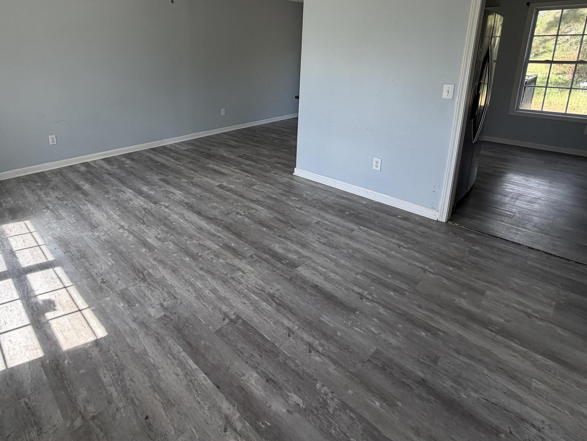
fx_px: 339
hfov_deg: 80.8
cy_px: 129
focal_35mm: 20
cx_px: 237
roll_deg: +0.1
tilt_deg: -13.3
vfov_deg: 63.4
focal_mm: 2.22
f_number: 2.2
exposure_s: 1/195
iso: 64
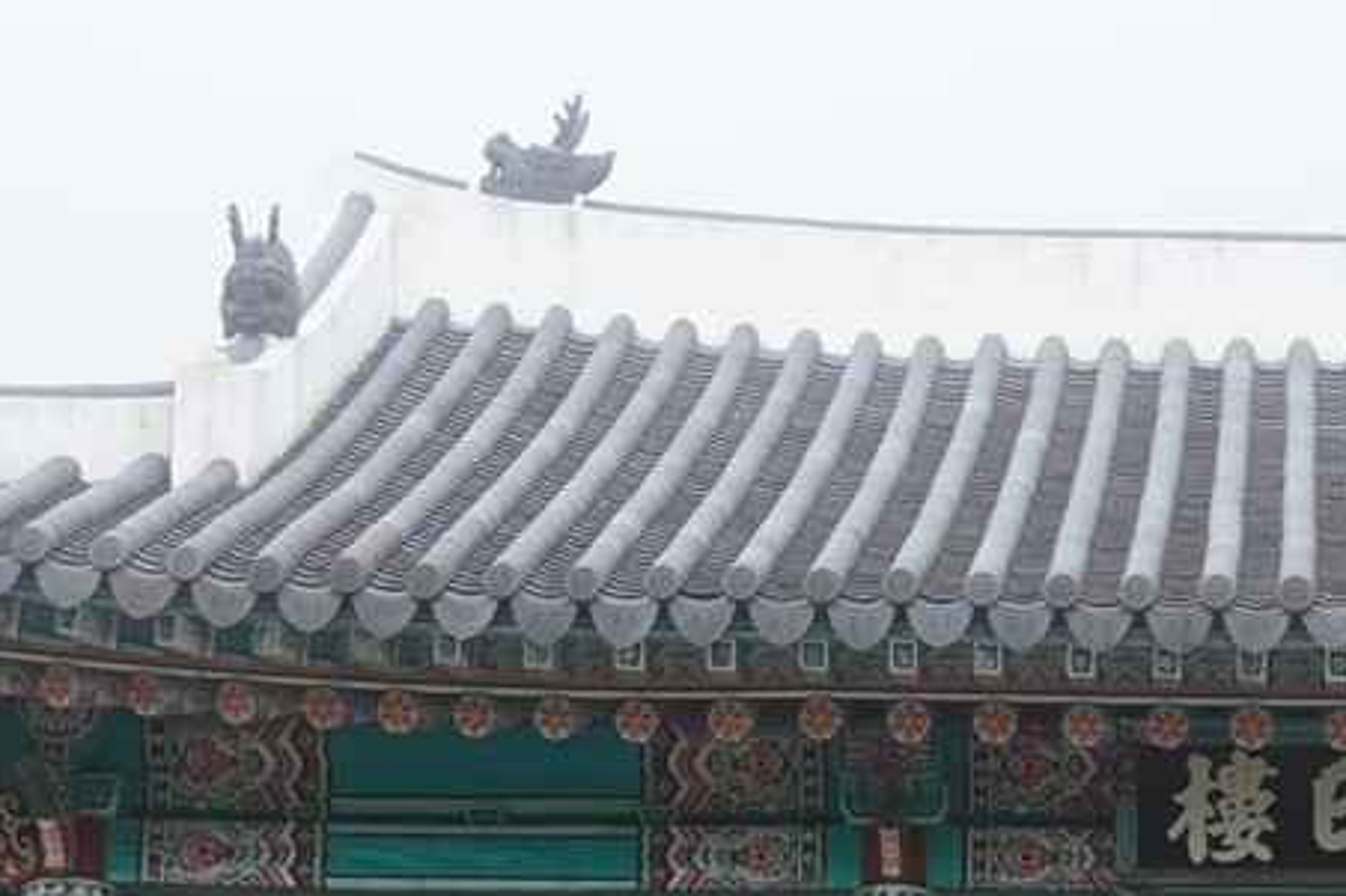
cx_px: 1426
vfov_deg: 8.5
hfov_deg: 13.0
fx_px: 5793
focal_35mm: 155
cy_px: 1700
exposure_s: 1/100
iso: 400
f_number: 9
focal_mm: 35
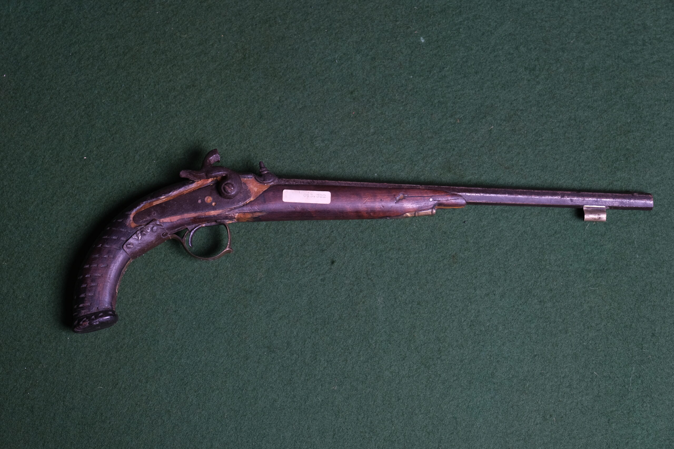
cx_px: 337
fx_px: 1442
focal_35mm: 77
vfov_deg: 17.7
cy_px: 224
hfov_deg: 26.3
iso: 320
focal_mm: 51.6
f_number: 5.6
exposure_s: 1/160
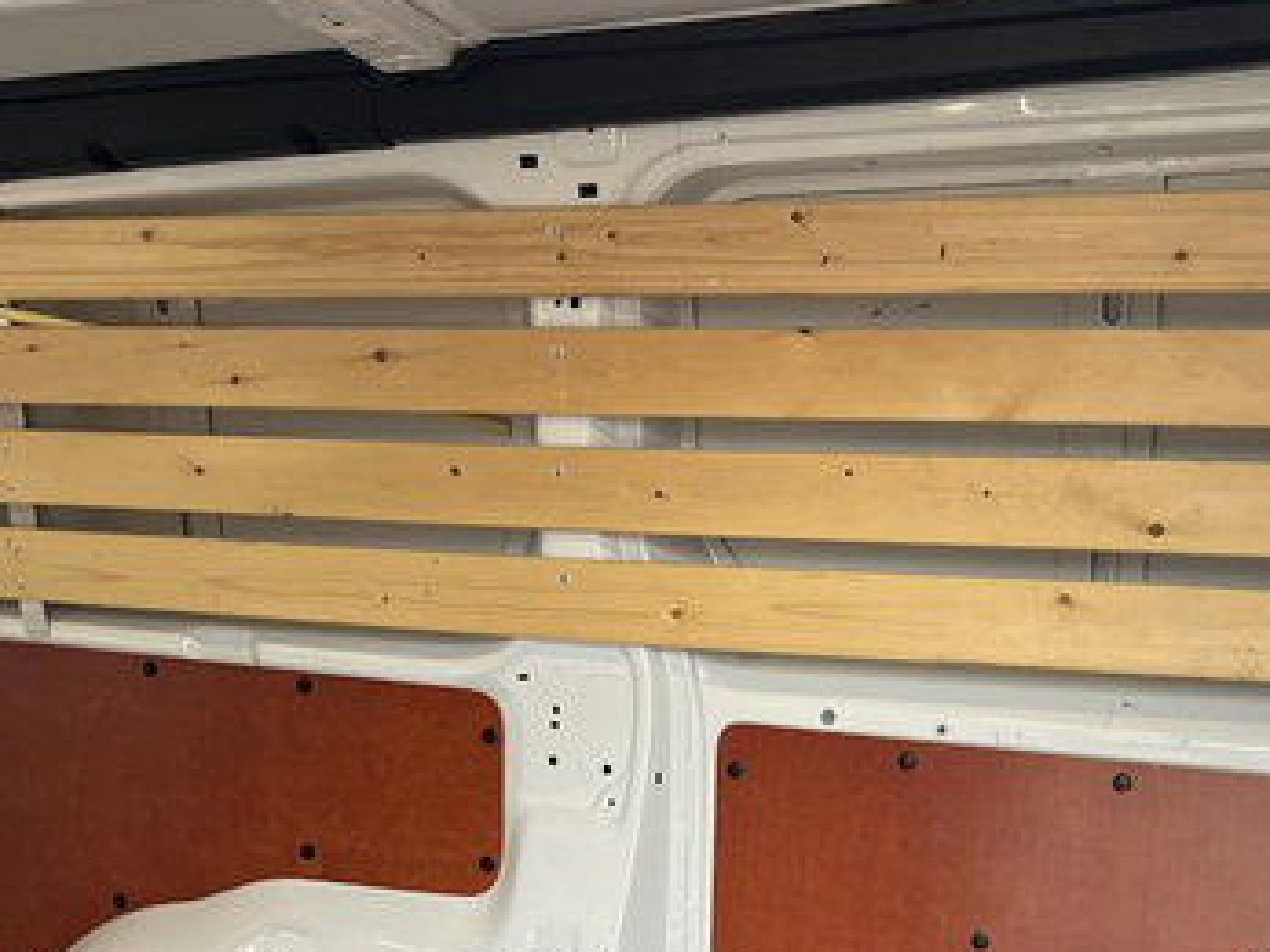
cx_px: 571
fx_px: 2091
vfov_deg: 24.4
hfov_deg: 33.8
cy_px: 963
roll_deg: -0.2
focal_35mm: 57
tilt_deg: -8.8
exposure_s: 1/121
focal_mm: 5.1
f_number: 1.6
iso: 80
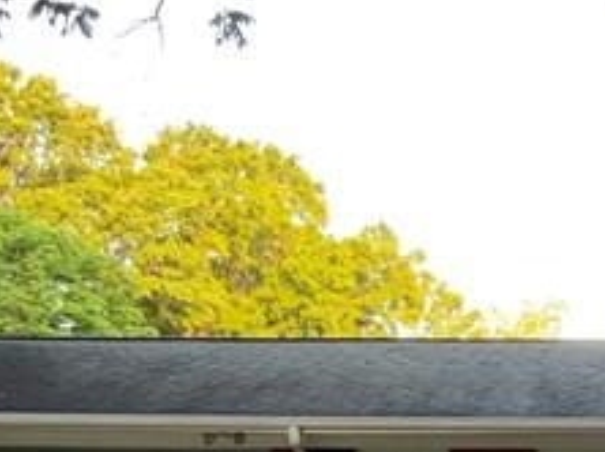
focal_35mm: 134
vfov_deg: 10.3
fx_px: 2339
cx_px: 823
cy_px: 866
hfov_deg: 14.1
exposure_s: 1/122
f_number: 1.8
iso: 64
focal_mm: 3
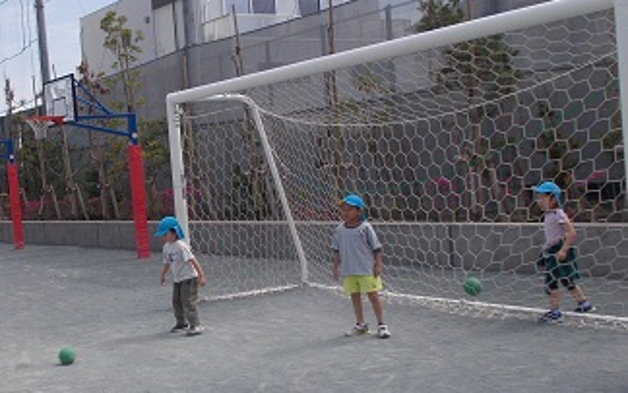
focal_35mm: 51
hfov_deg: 38.5
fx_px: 873
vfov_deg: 25.4
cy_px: 211
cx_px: 153
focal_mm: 4.6
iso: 80
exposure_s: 1/160
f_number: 8
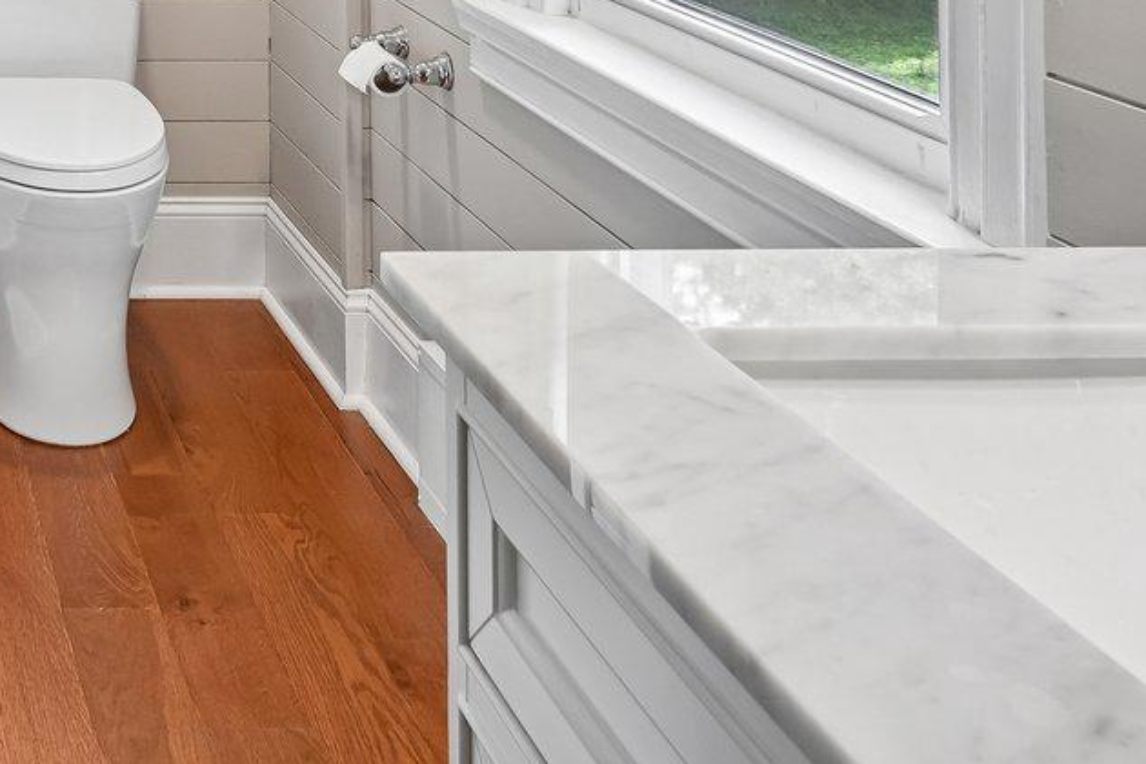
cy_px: -467
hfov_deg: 31.7
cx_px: -191
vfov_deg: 20.5
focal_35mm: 54
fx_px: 1707
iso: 800
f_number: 8
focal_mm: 16.5
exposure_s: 1/40
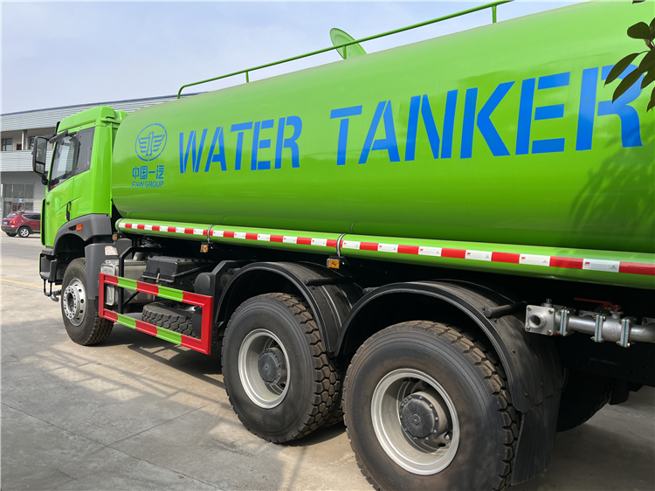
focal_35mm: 26
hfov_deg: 67.3
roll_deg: -3.5
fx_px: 492
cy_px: 246
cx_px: 328
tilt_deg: -1.9
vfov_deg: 53.0
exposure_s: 1/1672
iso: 50
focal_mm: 5.1
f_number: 1.6
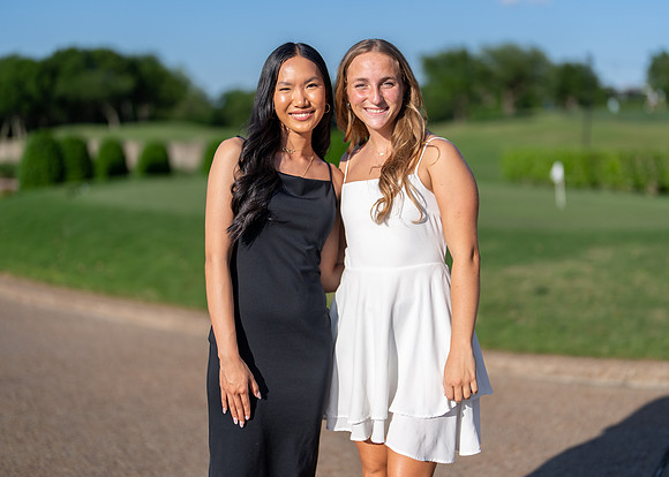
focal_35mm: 57
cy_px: 218
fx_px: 1084
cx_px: 363
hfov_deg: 34.3
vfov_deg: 24.8
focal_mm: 50
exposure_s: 1/10000
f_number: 1.2
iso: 100
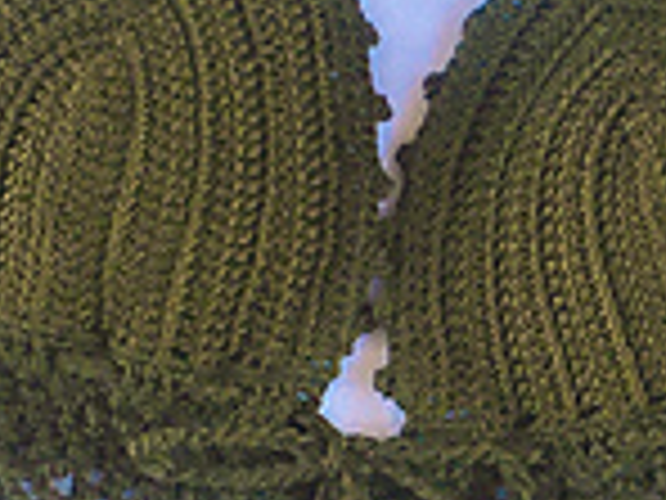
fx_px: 2405
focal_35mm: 125
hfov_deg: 15.4
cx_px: 693
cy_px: 383
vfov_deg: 11.8
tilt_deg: -77.9
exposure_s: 1/30
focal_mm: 4.15
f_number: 2.2
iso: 25
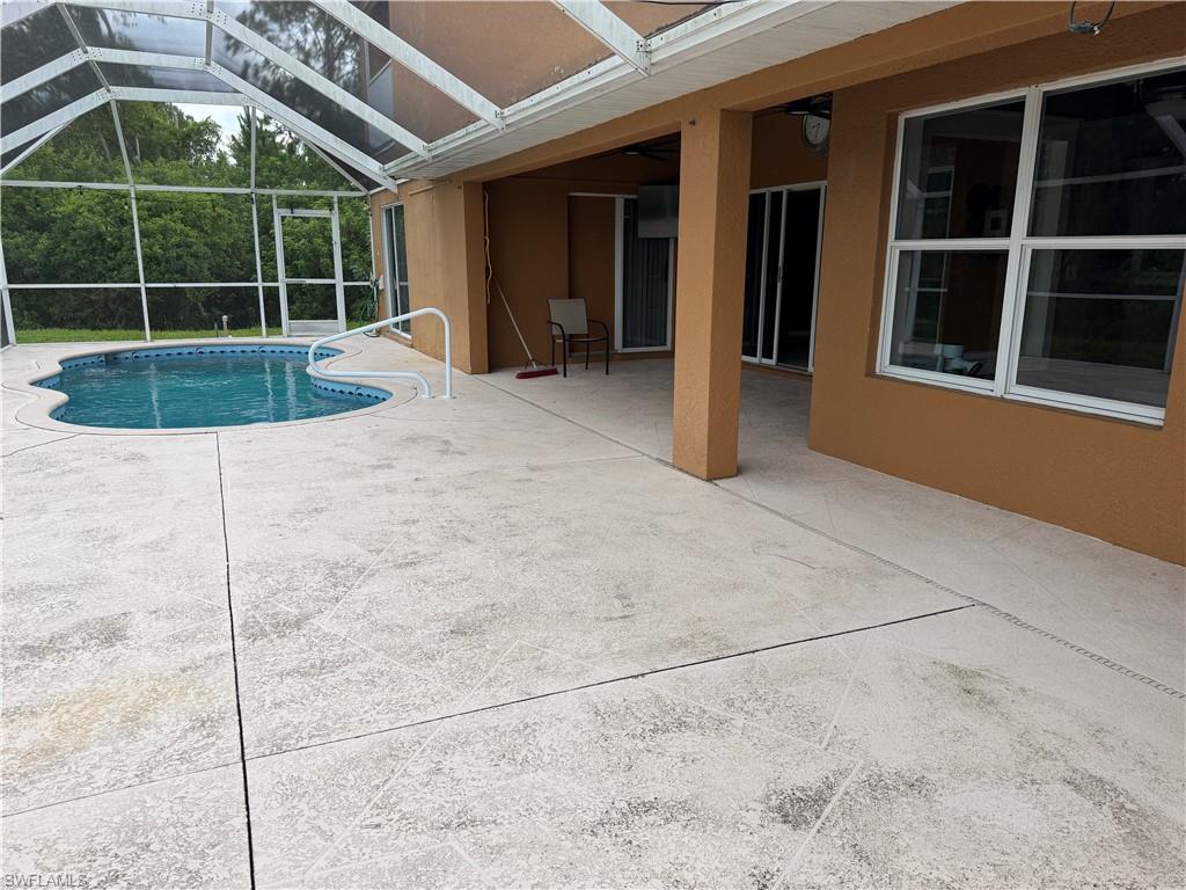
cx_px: 593
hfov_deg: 71.6
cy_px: 445
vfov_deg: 56.8
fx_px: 822
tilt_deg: -12.6
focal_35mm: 24
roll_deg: +0.5
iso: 80
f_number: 1.78
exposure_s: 1/1361
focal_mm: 6.76
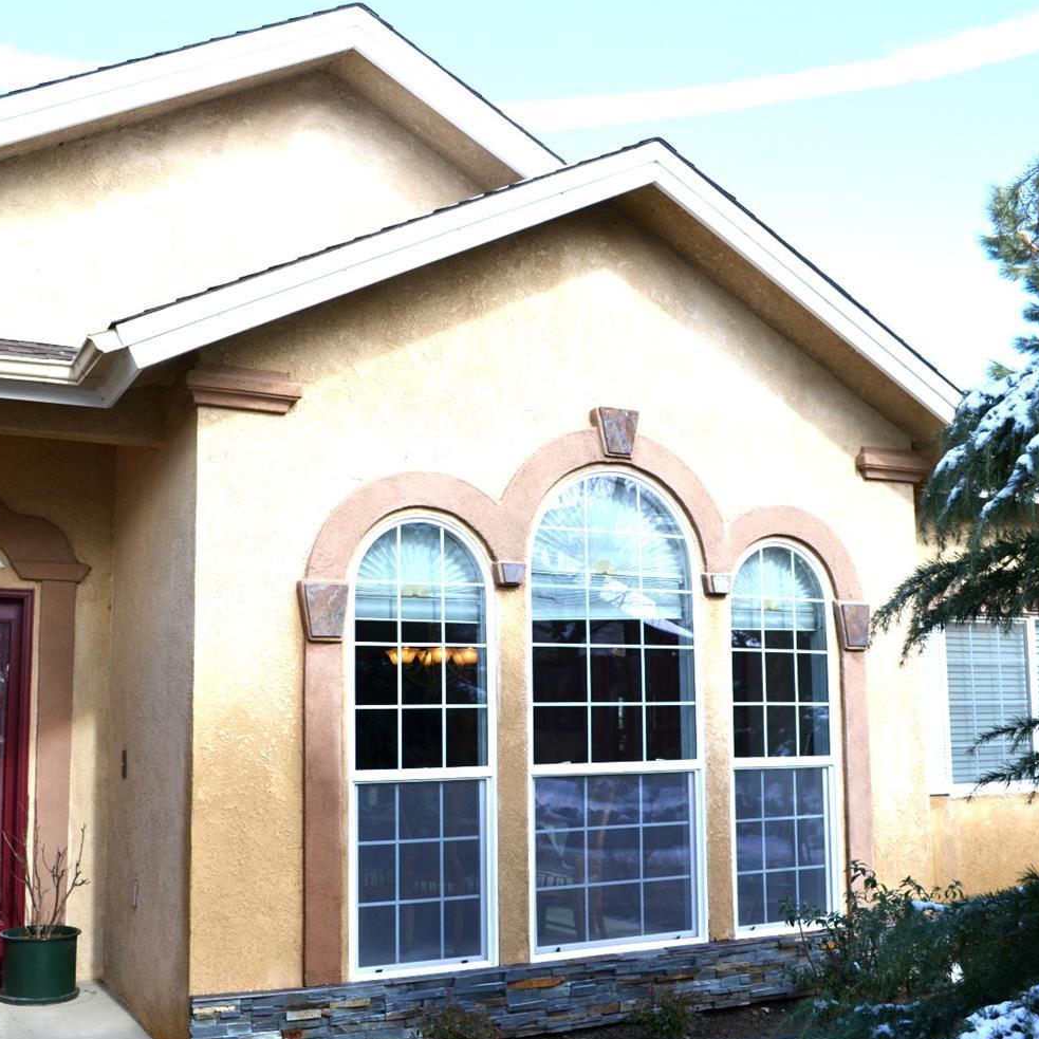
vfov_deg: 47.2
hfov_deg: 47.1
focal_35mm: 35
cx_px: 454
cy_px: 526
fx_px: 1189
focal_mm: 18
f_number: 7.1
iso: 100
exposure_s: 1/200
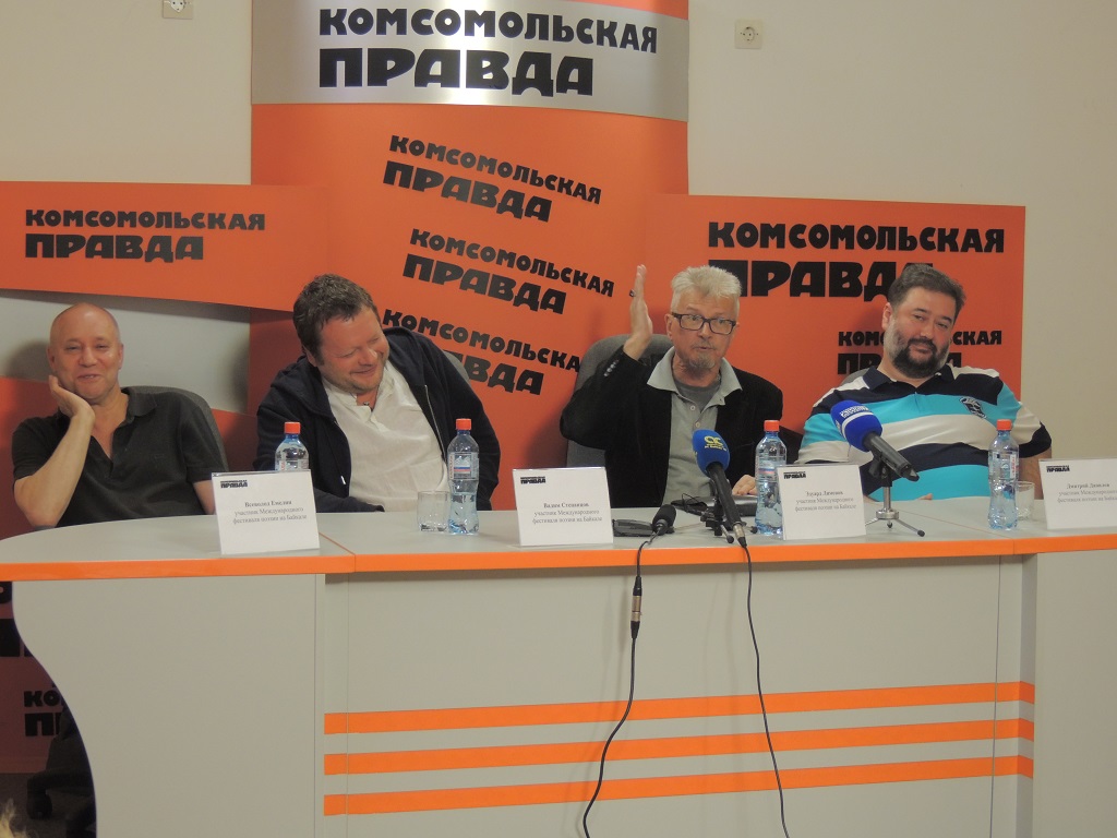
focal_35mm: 70
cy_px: 419
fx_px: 2259
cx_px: 558
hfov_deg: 27.8
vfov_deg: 21.0
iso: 400
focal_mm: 12.4
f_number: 3.9
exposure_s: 1/50
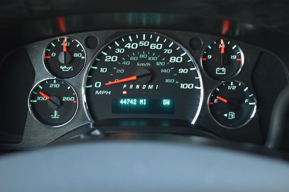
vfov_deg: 28.0
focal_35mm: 48
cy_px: 96
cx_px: 144
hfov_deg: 41.1
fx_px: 385
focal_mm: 32
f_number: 4.5
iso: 1600
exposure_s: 1/15
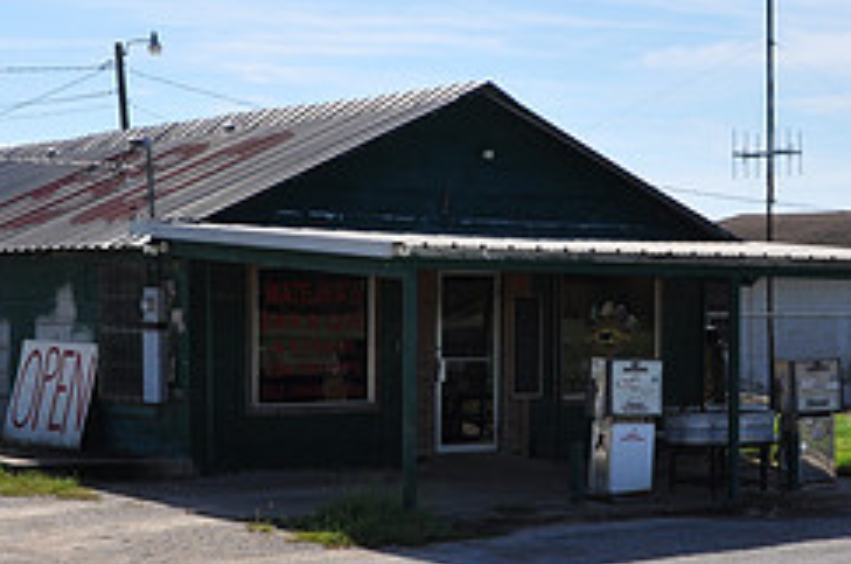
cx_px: 431
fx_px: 2194
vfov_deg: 14.6
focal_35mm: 93
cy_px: 349
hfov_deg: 22.0
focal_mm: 26
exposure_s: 1/160
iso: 200
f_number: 13
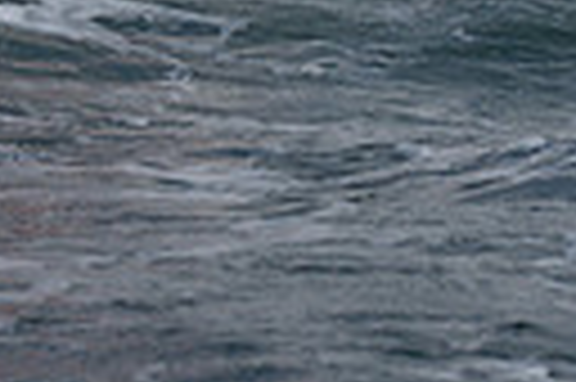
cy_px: -899
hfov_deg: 6.5
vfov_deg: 4.1
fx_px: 5066
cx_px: 20
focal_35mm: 317
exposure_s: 1/1250
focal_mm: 70
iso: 250
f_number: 5.6
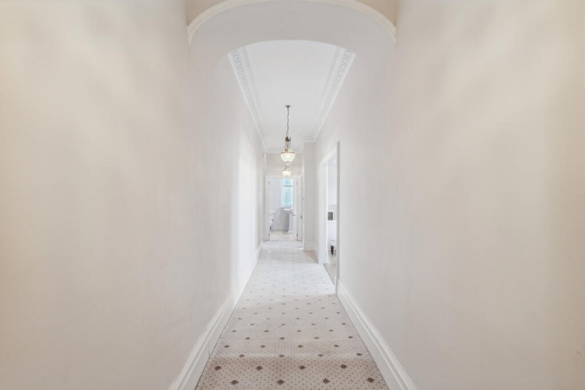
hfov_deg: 96.7
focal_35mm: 16
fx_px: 260
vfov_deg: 73.8
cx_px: 292
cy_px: 195
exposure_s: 1/10
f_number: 11
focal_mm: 16
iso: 640
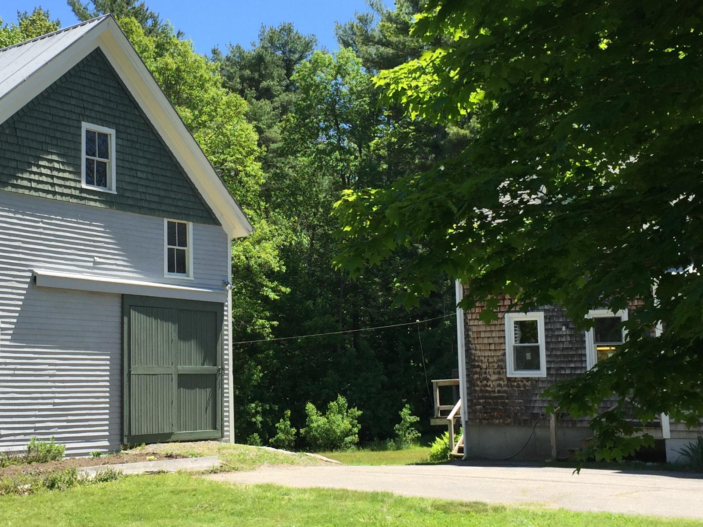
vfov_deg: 27.5
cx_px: 265
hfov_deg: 36.0
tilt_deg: +8.8
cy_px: 228
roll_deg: +0.3
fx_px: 1076
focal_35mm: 53
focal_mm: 4.15
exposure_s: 1/1068
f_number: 2.2
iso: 32
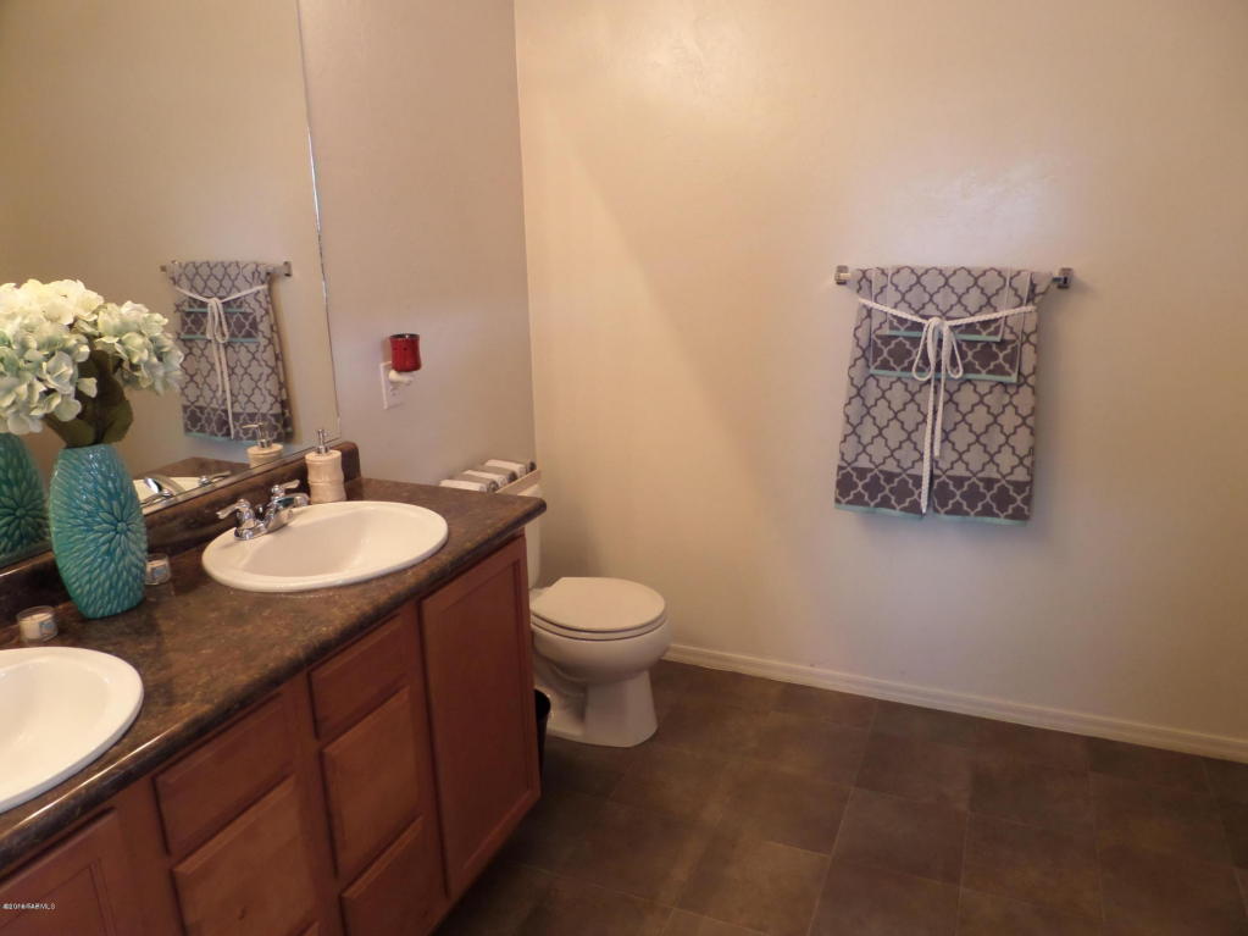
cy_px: 468
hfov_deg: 71.6
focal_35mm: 24
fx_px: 865
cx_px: 624
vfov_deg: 56.8
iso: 320
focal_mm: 4
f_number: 3.2
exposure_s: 1/30
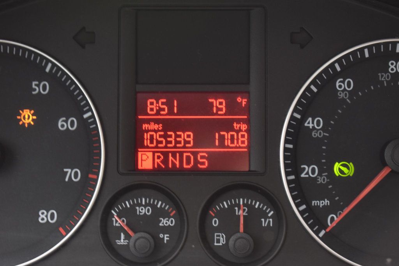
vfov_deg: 16.5
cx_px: 200
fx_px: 914
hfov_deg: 24.6
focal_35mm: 82
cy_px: 133
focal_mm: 55
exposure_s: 1/15
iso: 400
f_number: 6.3
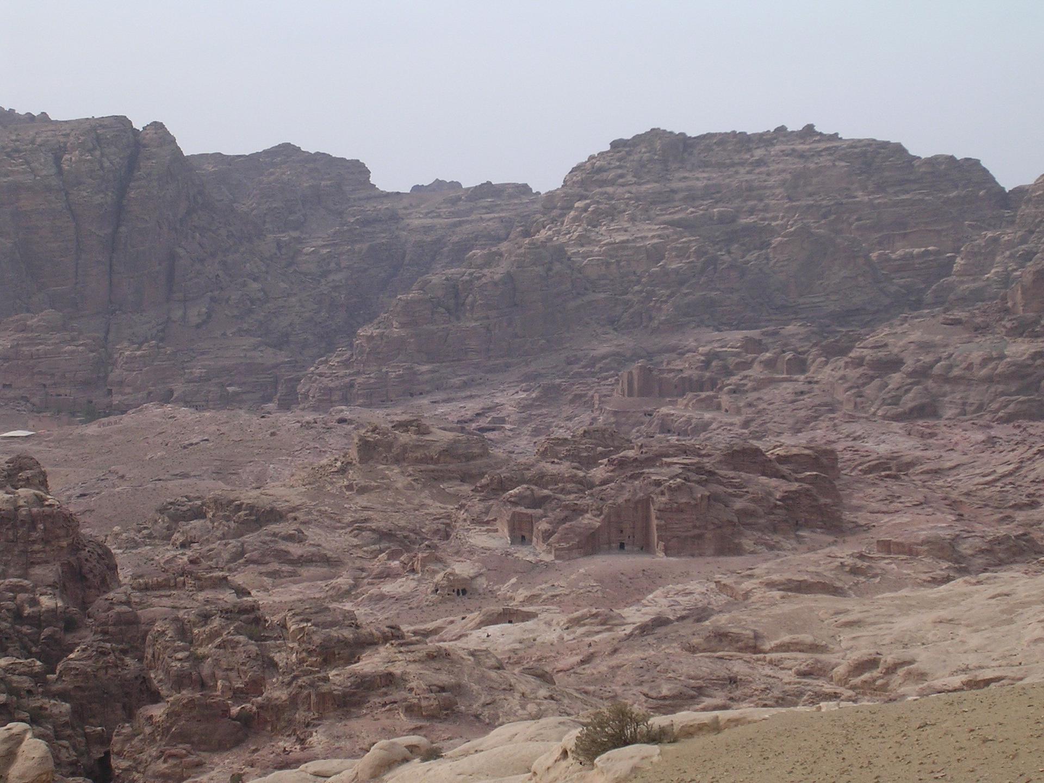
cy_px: 392
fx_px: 3318
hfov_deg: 17.9
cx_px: 522
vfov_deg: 13.5
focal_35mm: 110
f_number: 4.8
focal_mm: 16.7
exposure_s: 1/496
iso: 100
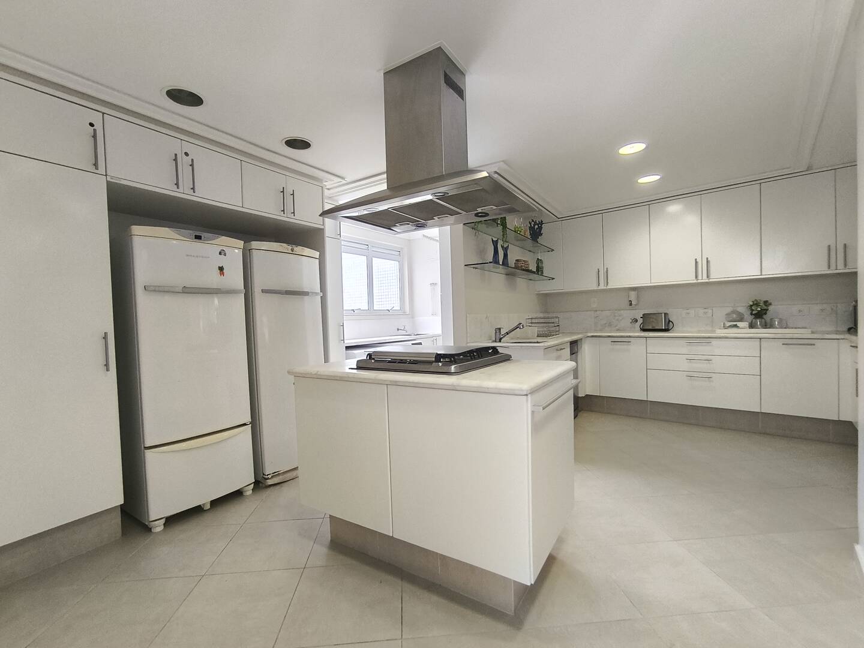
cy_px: 324
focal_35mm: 16
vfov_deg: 78.1
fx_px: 399
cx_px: 432
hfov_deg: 94.5
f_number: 2.2
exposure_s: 1/60
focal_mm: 1.65
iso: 160
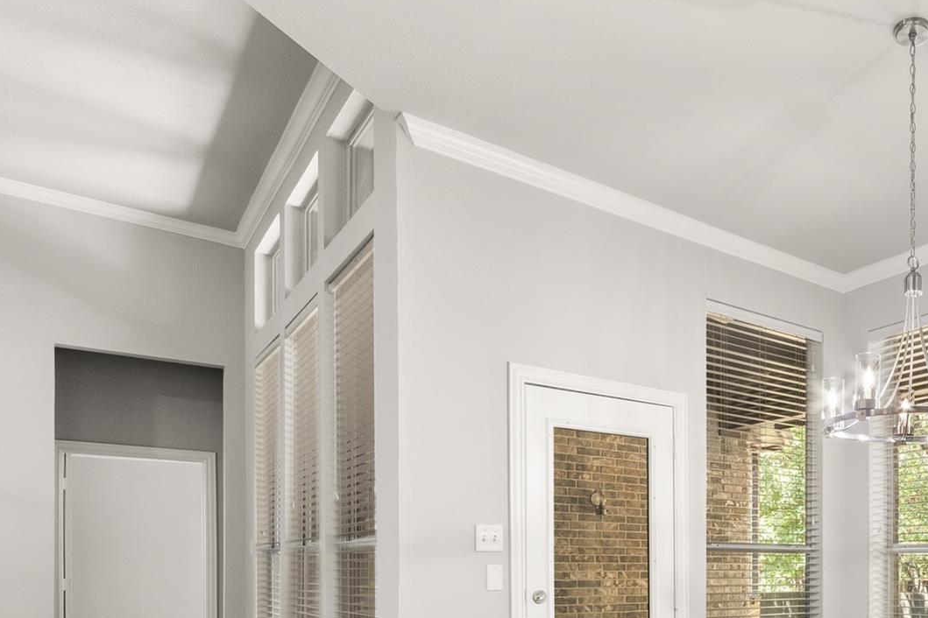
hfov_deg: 56.3
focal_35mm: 29
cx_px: 810
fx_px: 747
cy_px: 560
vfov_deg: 41.3
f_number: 8
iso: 100
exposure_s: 1/5
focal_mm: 10
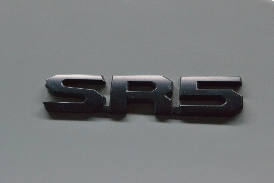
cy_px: 92
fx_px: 434
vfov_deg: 23.8
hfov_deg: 35.0
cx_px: 137
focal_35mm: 57
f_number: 13
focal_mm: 38
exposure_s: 1/160
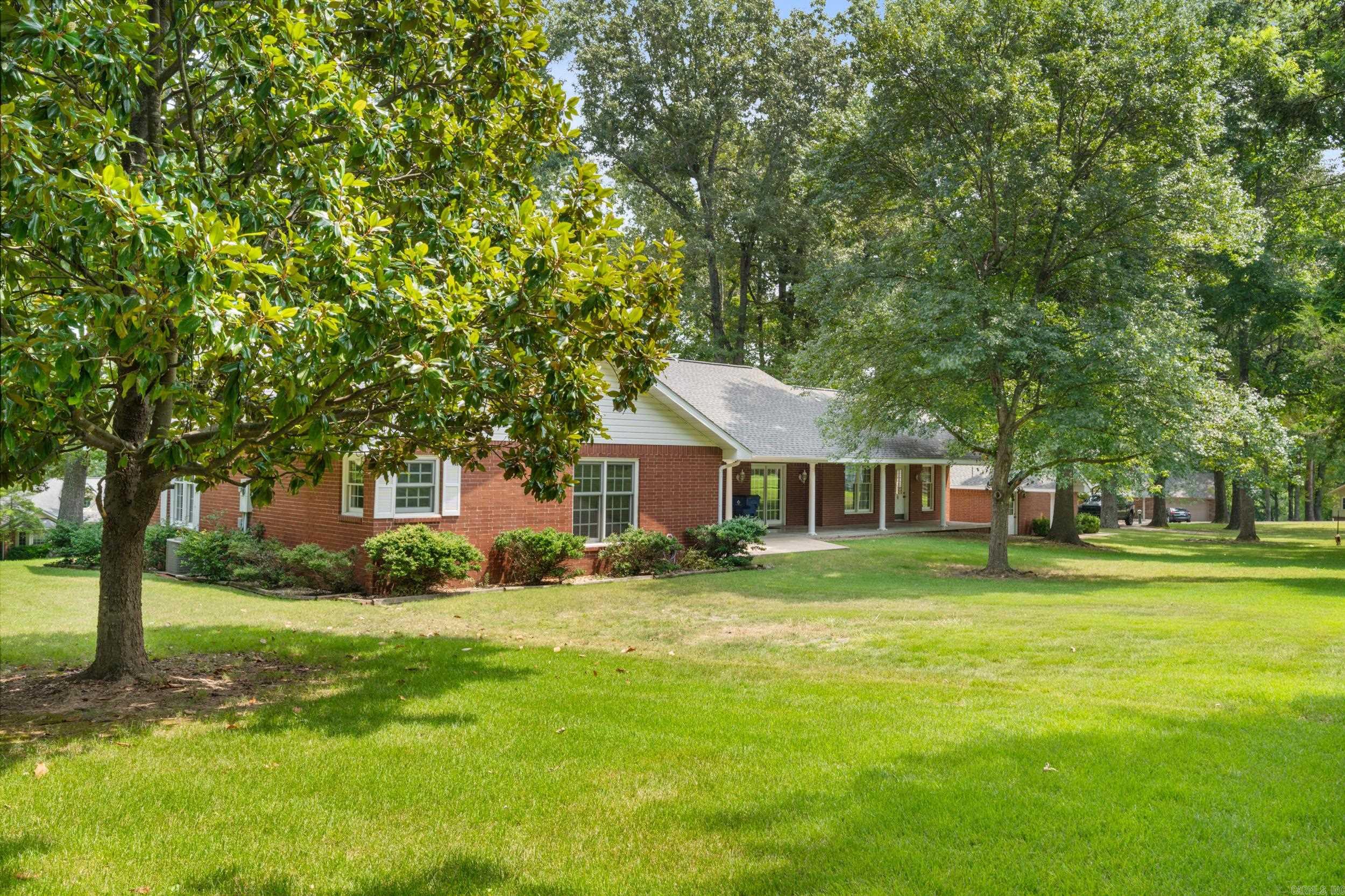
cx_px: 672
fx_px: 1009
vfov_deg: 47.9
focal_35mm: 27
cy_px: 448
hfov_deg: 67.4
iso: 320
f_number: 7.1
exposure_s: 1/200
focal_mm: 18
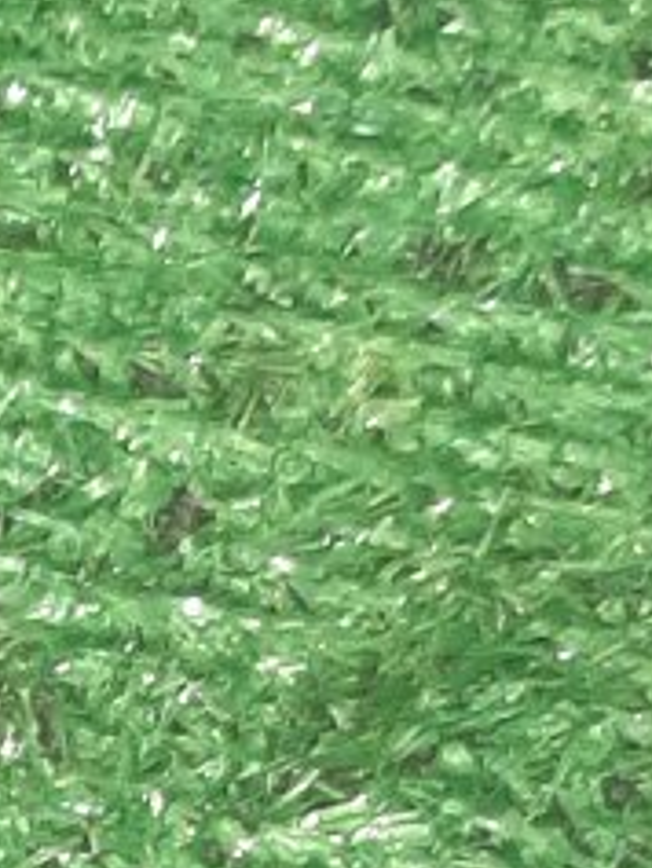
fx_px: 3964
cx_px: -575
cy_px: 1377
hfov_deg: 8.9
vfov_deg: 11.8
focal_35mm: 158
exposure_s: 1/33
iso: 181
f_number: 1.7
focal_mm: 3.93
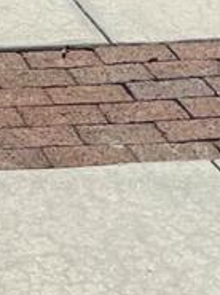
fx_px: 1437
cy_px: -539
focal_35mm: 169
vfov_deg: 9.6
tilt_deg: +0.8
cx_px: -261
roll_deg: +0.2
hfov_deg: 8.2
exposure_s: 1/7299
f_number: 1.6
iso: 32
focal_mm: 4.2
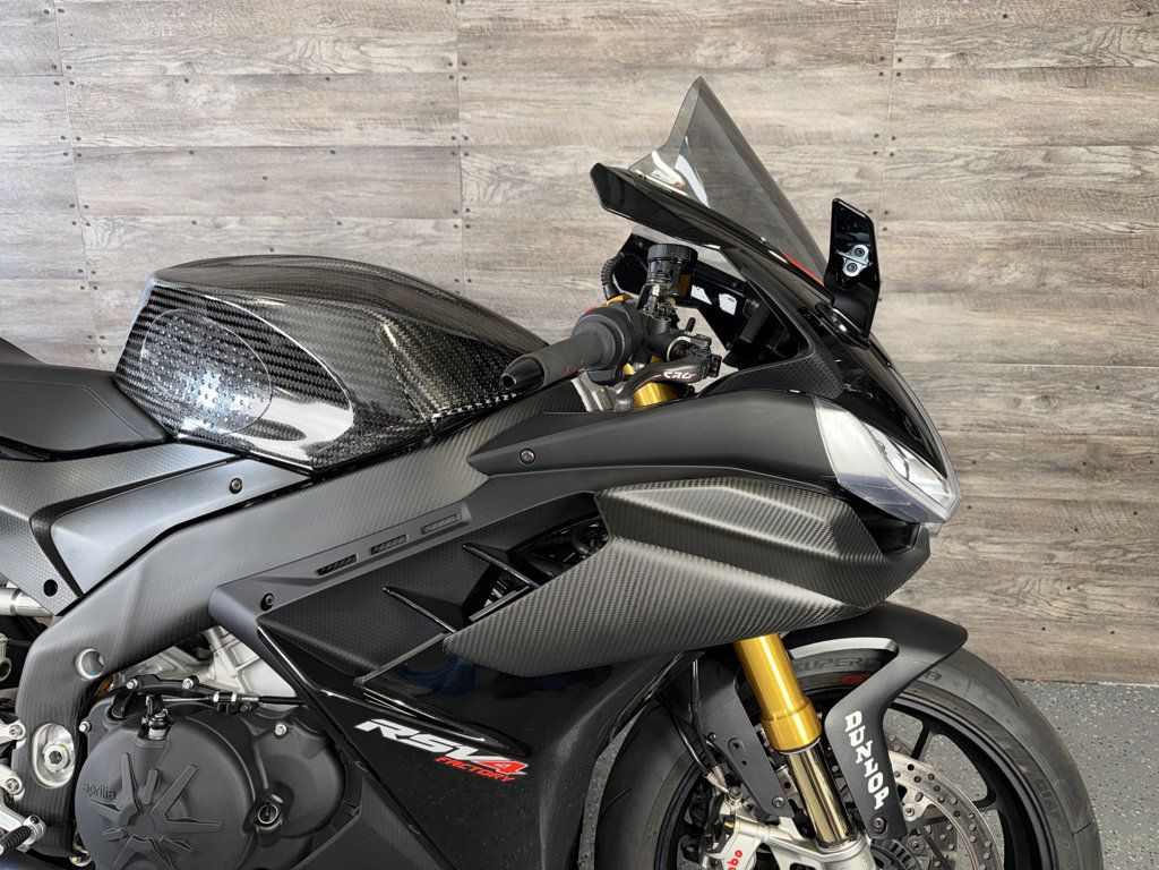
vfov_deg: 56.8
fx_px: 804
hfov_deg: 71.6
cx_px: 580
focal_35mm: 24
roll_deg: -0.2
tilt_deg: -12.7
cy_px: 435
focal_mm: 6.76
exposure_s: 1/32
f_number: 1.78
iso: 64
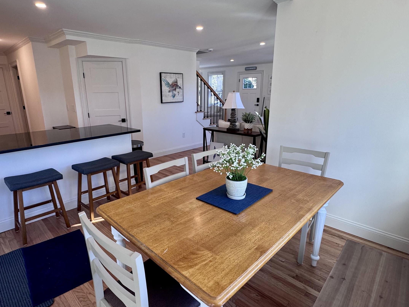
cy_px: 154
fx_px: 236
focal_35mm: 20
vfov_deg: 66.0
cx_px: 189
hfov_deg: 81.6
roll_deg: +0.5
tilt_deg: -14.9
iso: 80
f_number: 2.2
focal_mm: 2.22
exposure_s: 1/120
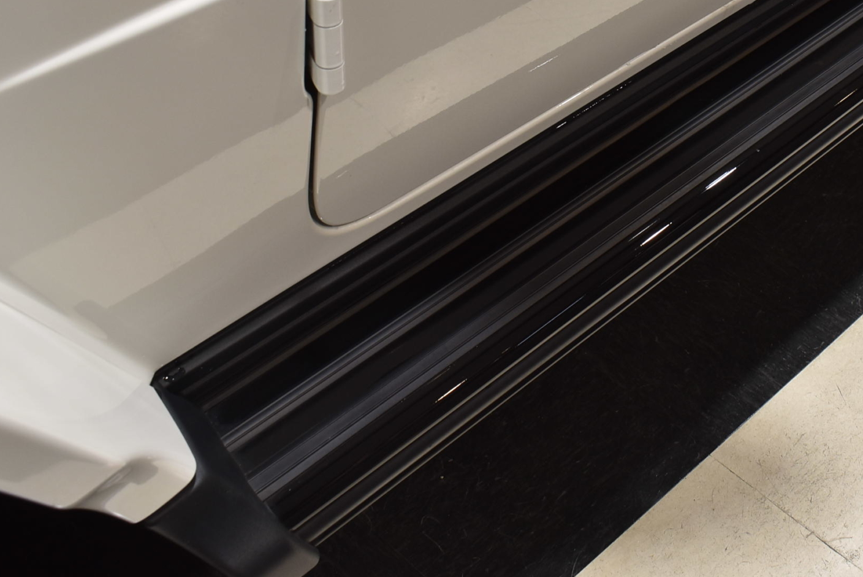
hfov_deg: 32.7
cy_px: 86
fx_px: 1439
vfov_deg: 22.2
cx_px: 652
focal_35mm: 60
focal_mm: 22
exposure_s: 1/30
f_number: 8
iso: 320
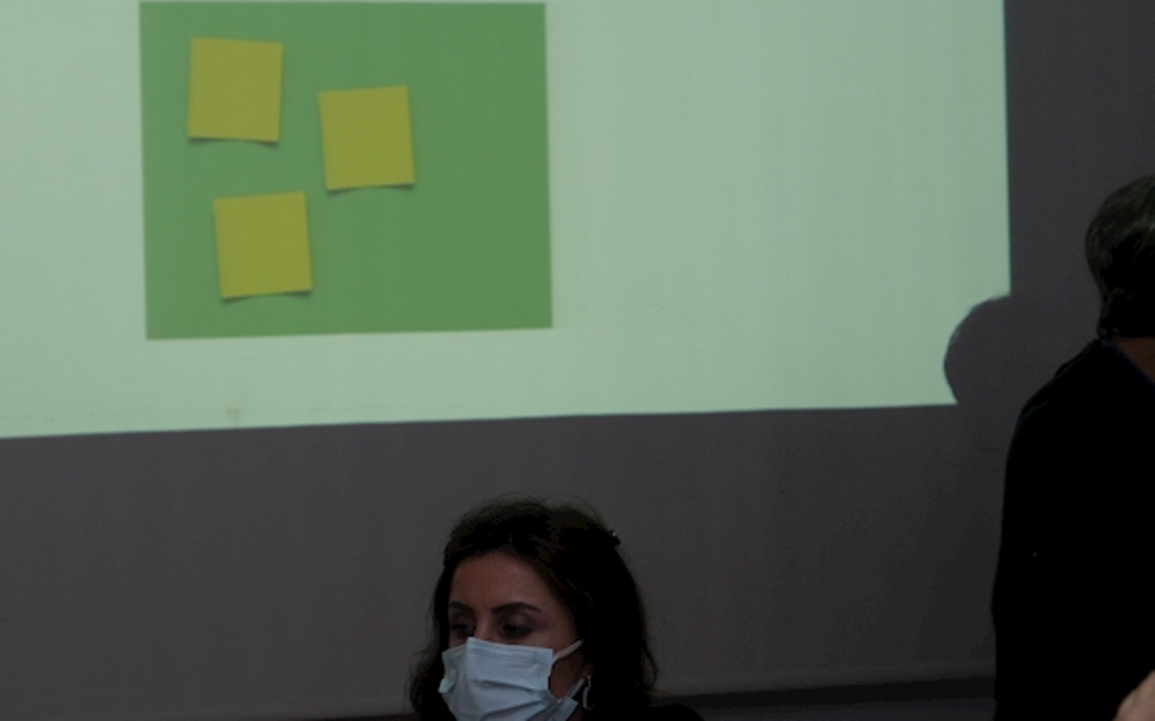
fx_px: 3682
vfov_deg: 11.2
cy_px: 191
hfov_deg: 17.4
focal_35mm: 117
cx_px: 12
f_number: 2.8
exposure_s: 1/60
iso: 320
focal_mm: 36.5
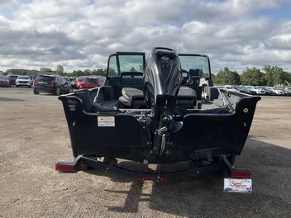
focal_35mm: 33
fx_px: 277
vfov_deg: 42.9
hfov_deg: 55.3
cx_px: 158
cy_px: 108
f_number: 1.8
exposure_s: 1/1730
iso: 25
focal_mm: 3
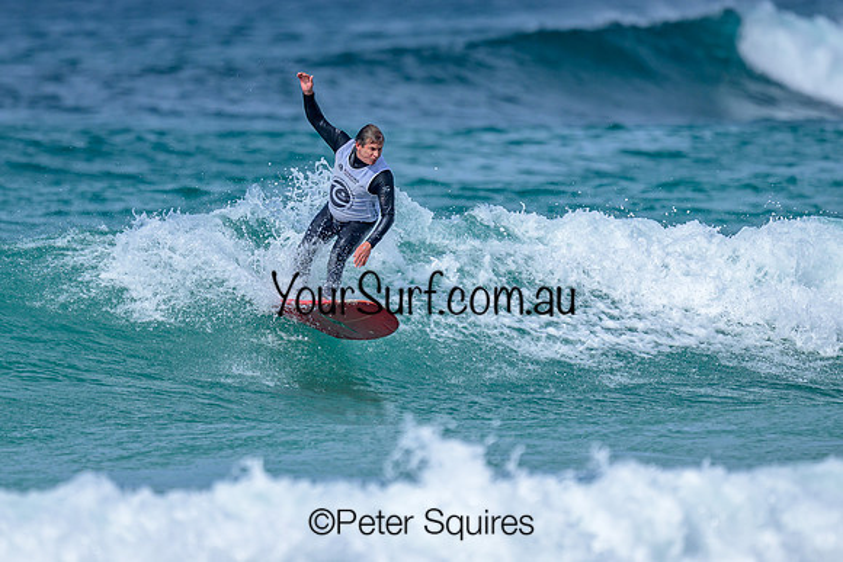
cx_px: 328
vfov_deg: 1.3
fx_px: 25758
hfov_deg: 1.9
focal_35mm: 1100
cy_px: 293
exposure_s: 1/2000
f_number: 6.3
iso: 200
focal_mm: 800
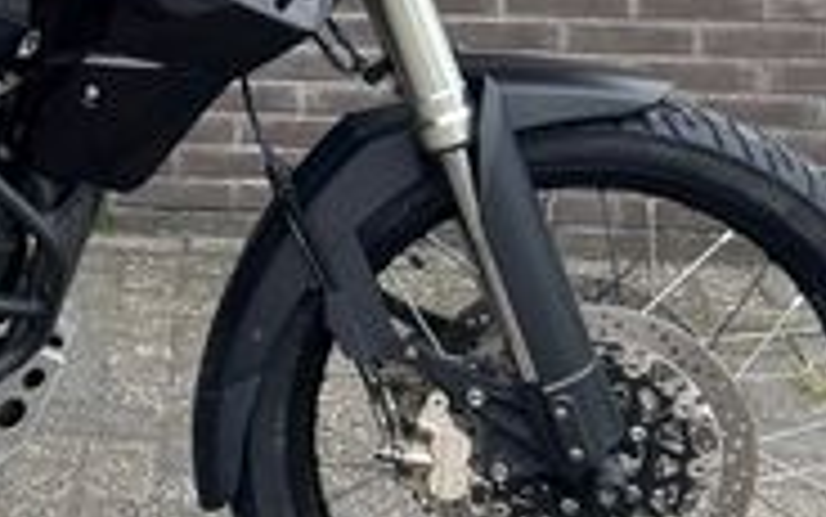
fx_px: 2161
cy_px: 94
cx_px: -99
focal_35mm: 96
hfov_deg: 20.6
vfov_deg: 13.5
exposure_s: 1/121
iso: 40
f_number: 1.5
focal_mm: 5.7
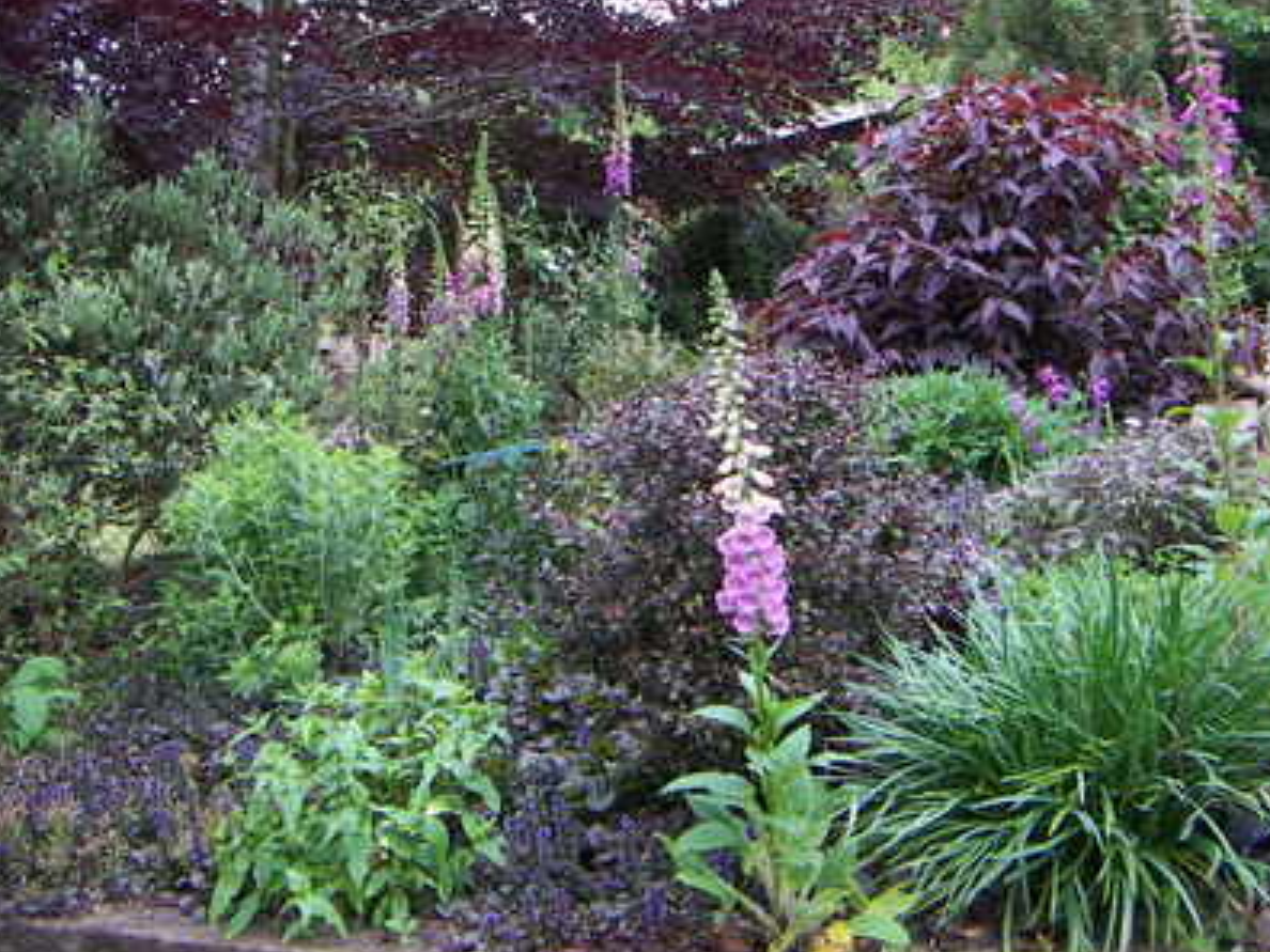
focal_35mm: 40
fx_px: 1468
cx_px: 680
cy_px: 442
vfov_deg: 35.9
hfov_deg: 46.8
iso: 50
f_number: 2.8
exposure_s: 1/125
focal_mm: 4.7
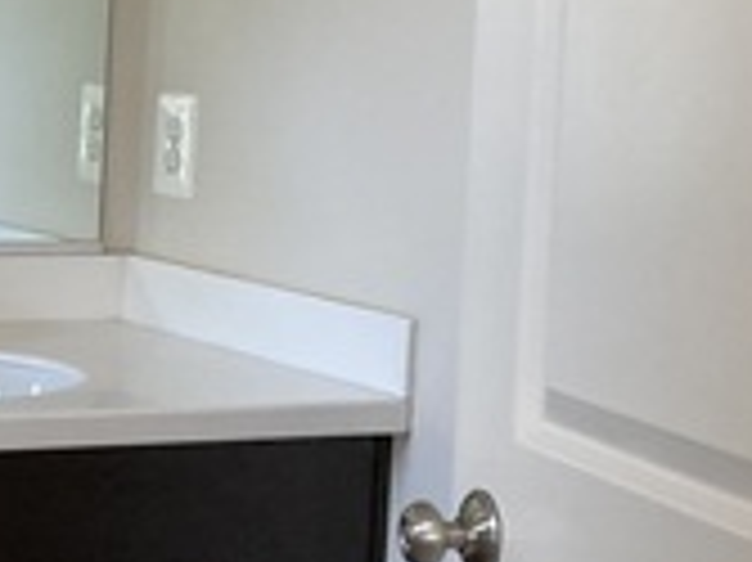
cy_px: 171
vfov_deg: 13.2
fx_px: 2431
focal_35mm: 112
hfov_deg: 16.3
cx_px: -313
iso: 200
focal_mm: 3.99
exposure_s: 1/60
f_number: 1.8
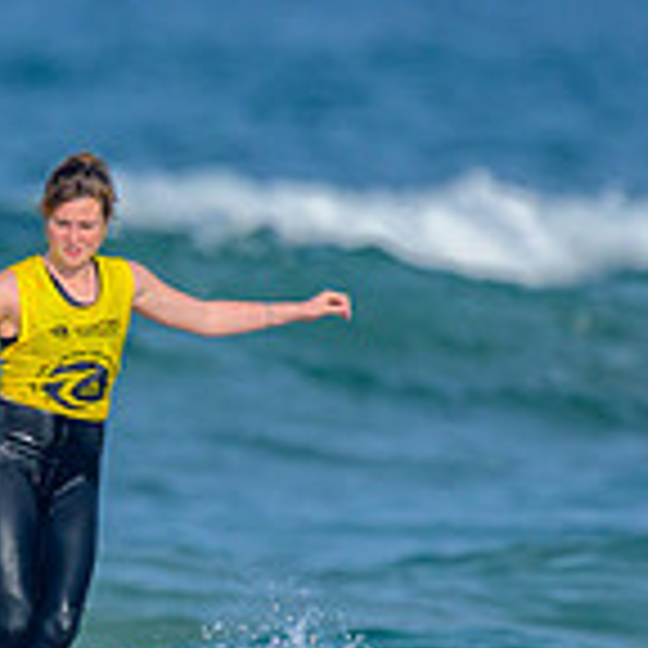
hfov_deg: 0.5
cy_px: 641
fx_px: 79781
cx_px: -384
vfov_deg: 0.5
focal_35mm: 3767
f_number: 6.3
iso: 250
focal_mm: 800
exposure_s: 1/2000
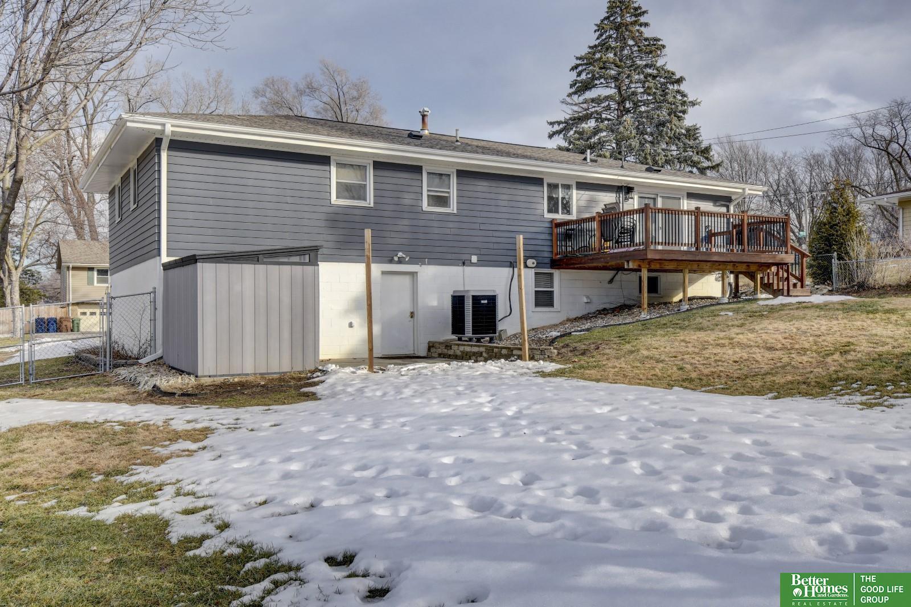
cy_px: 304
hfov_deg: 61.9
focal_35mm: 30
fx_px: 759
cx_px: 456
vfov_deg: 43.6
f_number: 8
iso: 400
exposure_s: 1/500
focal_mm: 20
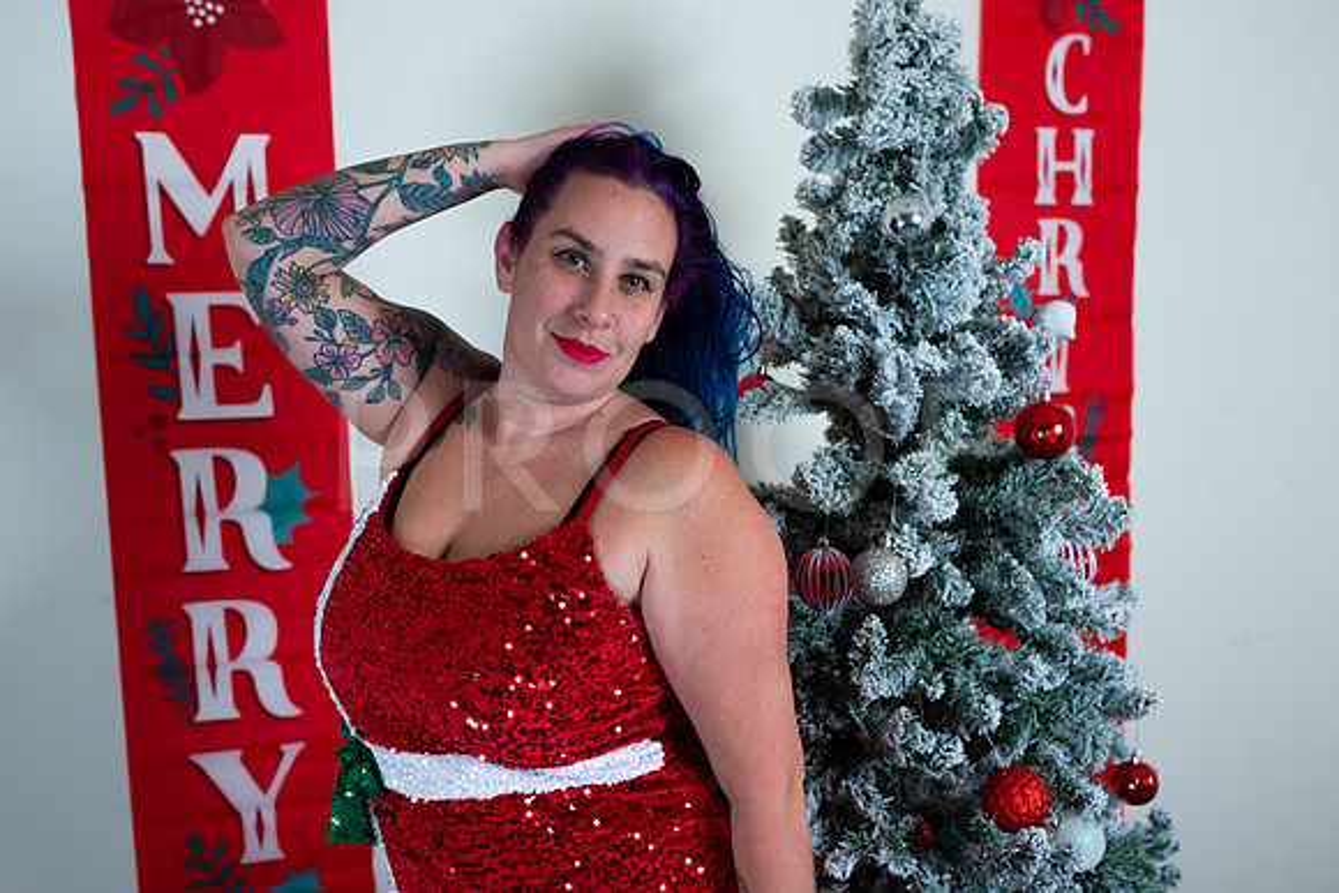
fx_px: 1302
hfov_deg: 54.4
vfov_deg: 37.9
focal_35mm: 35
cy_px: 446
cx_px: 670
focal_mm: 35
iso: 400
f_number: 5
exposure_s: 1/640
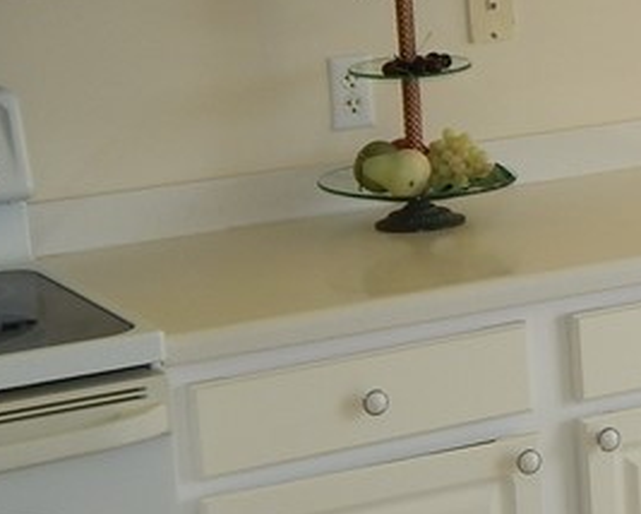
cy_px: 139
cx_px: 968
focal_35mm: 142
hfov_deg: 12.8
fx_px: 2696
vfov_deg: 10.9
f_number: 3.4
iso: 125
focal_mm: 6.8
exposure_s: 1/125
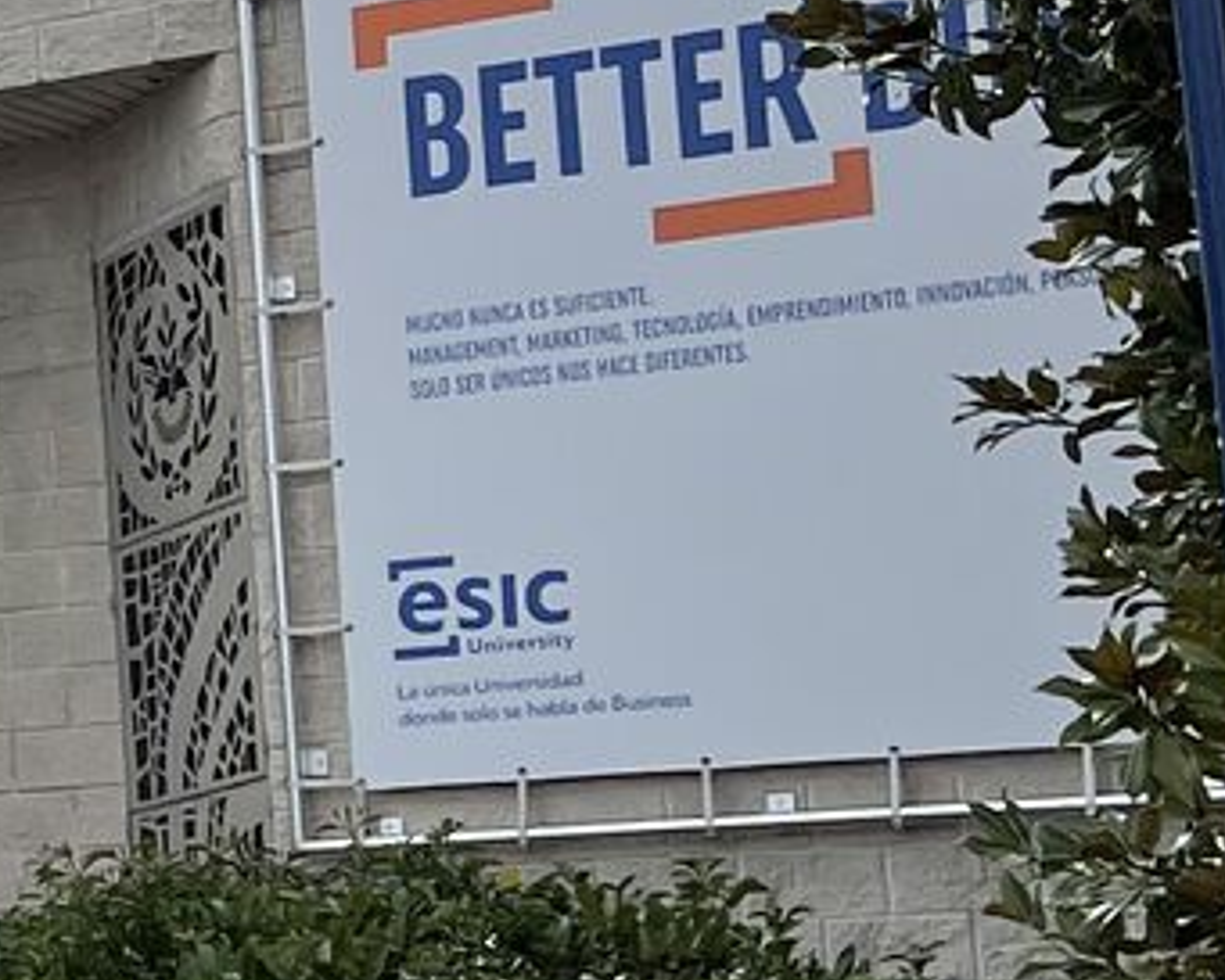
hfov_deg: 11.3
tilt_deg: +11.8
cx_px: -1663
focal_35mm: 143
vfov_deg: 10.8
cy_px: 172
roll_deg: -0.5
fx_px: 5186
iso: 32
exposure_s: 1/7937
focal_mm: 5.1
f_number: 1.6
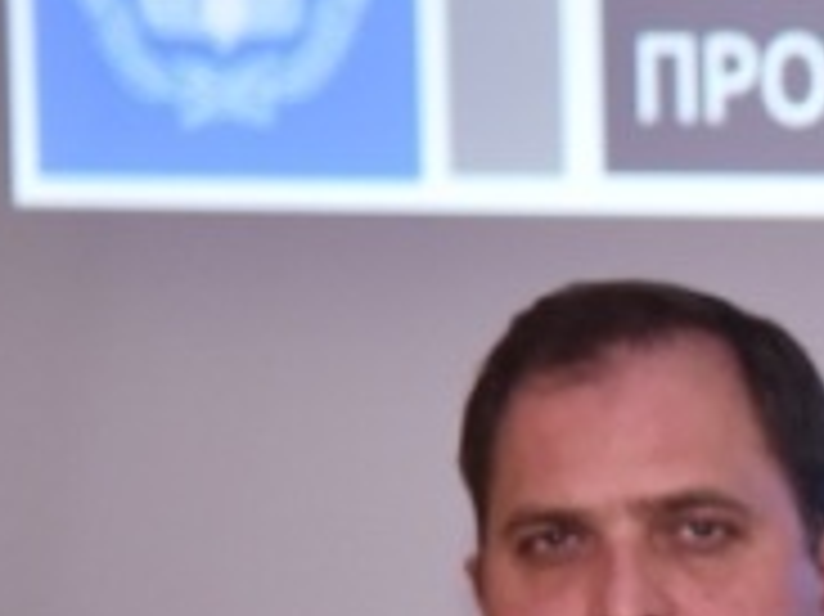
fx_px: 9801
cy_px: 728
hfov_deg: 4.8
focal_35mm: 412
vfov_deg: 3.6
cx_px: 1553
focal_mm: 98
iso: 2000
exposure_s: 1/320
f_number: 4
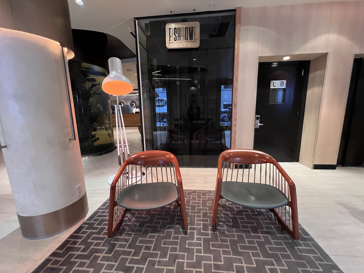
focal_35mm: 13
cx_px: 182
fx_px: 137
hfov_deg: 106.2
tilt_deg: -9.3
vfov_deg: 89.9
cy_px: 136
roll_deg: +1.9
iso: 800
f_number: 1.8
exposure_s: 1/60
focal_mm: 1.57
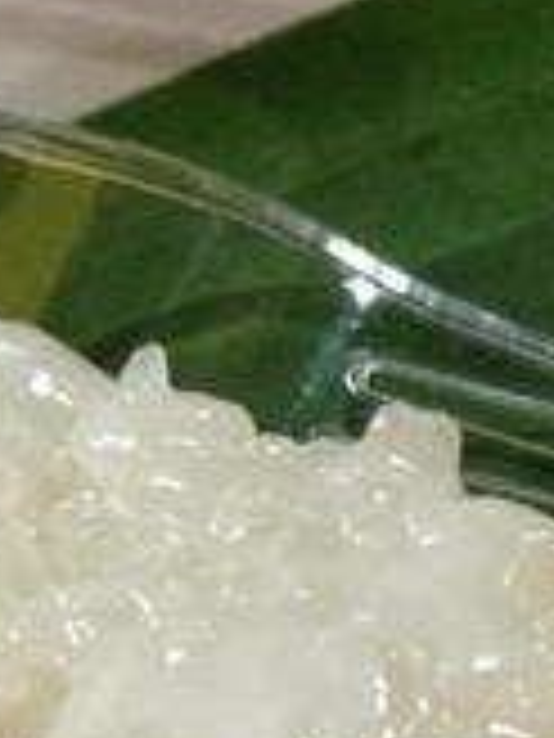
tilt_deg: -51.7
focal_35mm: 206
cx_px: 865
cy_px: 513
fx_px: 4396
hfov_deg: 7.1
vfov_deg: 9.6
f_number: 2.4
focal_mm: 4.12
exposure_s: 1/20
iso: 200
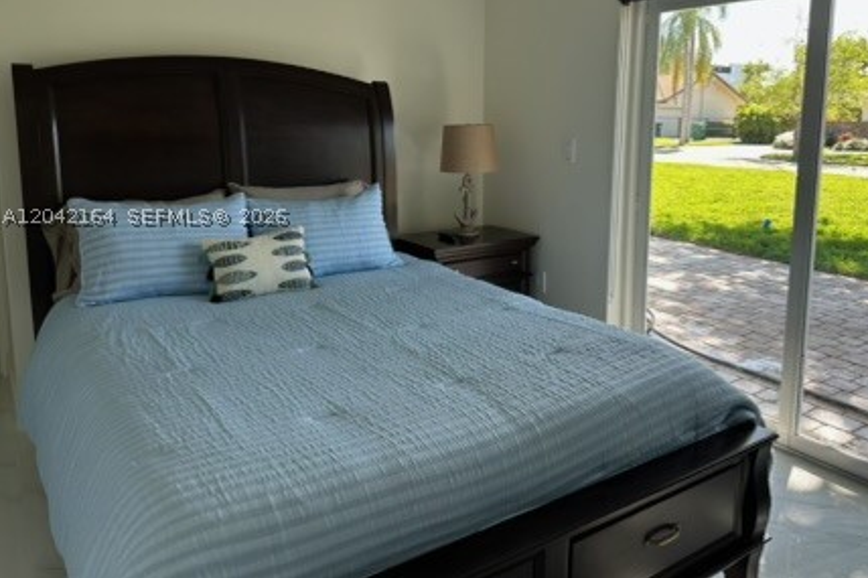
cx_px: 485
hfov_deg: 65.3
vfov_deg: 45.9
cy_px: 215
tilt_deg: -7.6
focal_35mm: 28
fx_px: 675
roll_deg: -0.1
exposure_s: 1/299
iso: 80
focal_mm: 6.86
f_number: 1.78
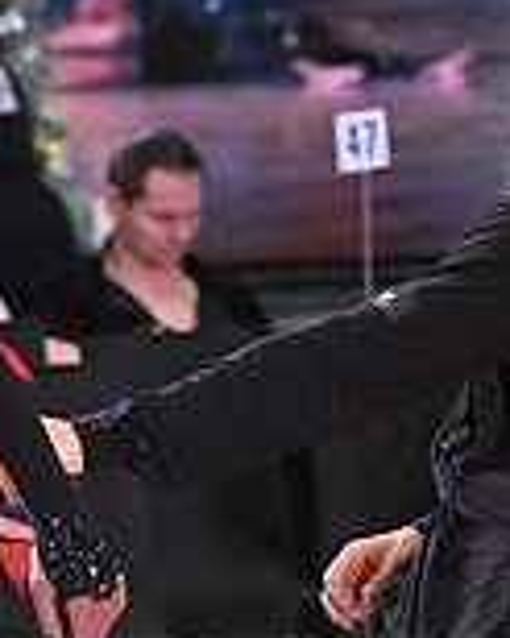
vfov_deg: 4.1
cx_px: 73
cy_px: 721
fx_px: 9009
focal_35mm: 477
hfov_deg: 3.2
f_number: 4.5
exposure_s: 1/400
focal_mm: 135
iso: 3200
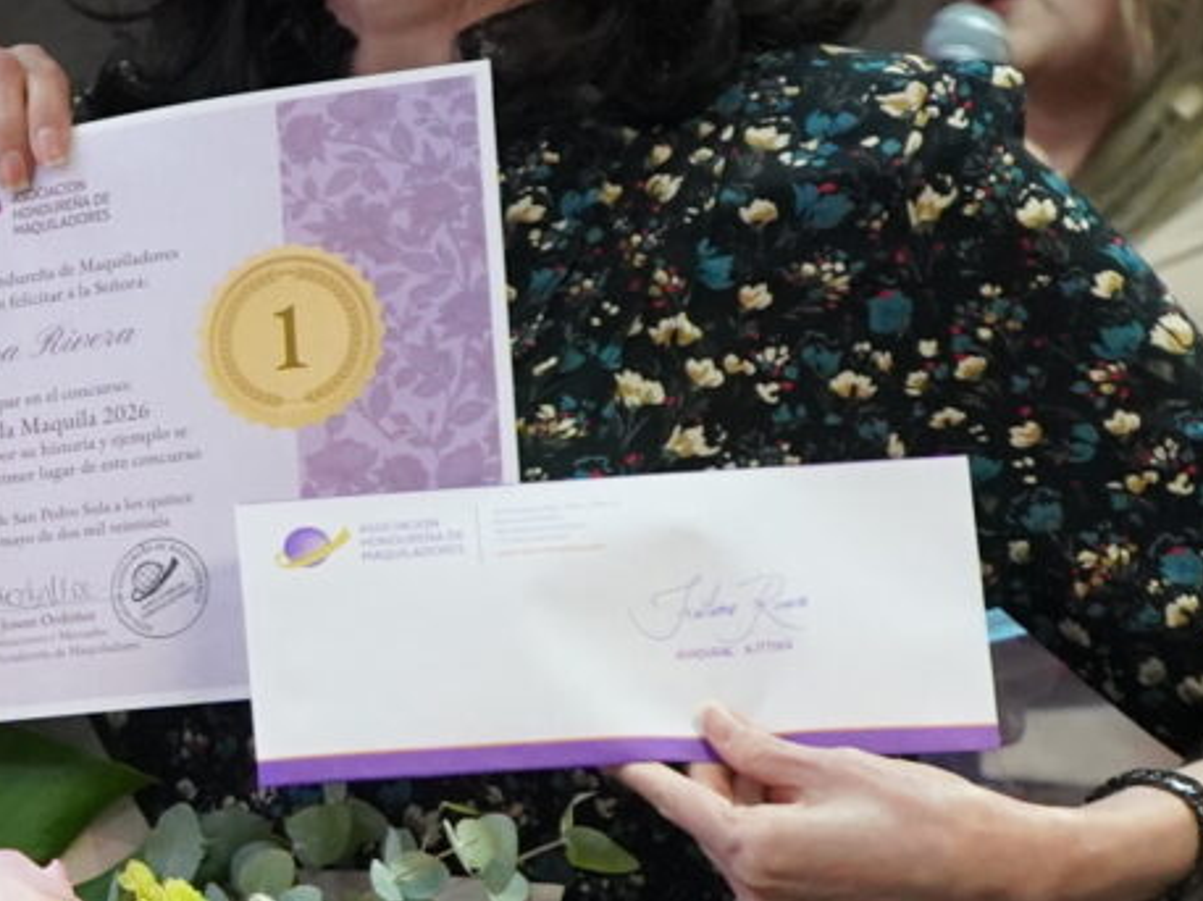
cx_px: -864
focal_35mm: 156
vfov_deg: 9.5
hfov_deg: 11.8
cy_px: 600
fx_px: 5419
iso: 4000
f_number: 4
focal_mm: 29
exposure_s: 1/160
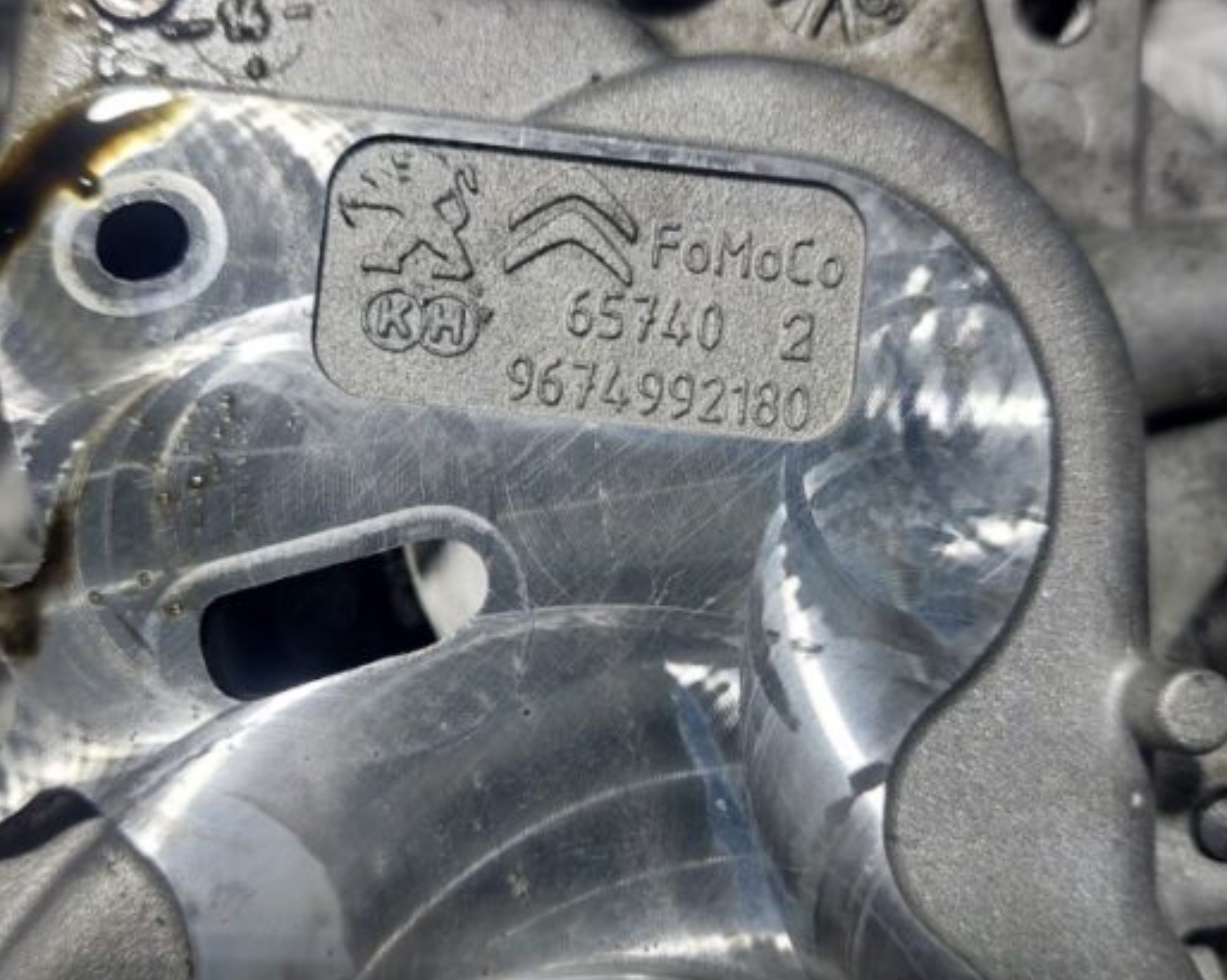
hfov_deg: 47.9
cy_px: 494
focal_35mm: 38
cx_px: 602
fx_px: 1380
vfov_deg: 39.1
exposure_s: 1/50
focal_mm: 5.23
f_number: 1.8
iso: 80
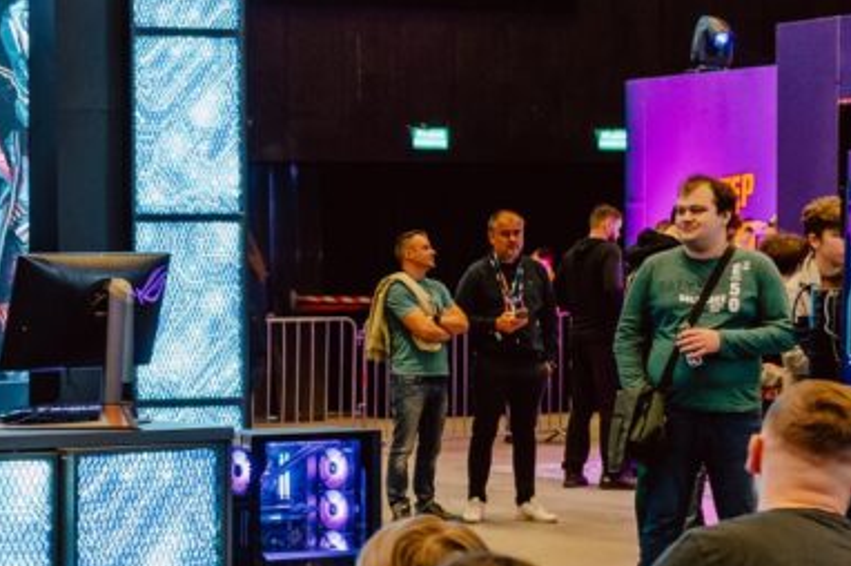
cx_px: -343
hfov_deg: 17.2
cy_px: 351
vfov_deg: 12.4
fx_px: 2598
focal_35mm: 110
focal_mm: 35
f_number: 3.2
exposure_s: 1/50
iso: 800
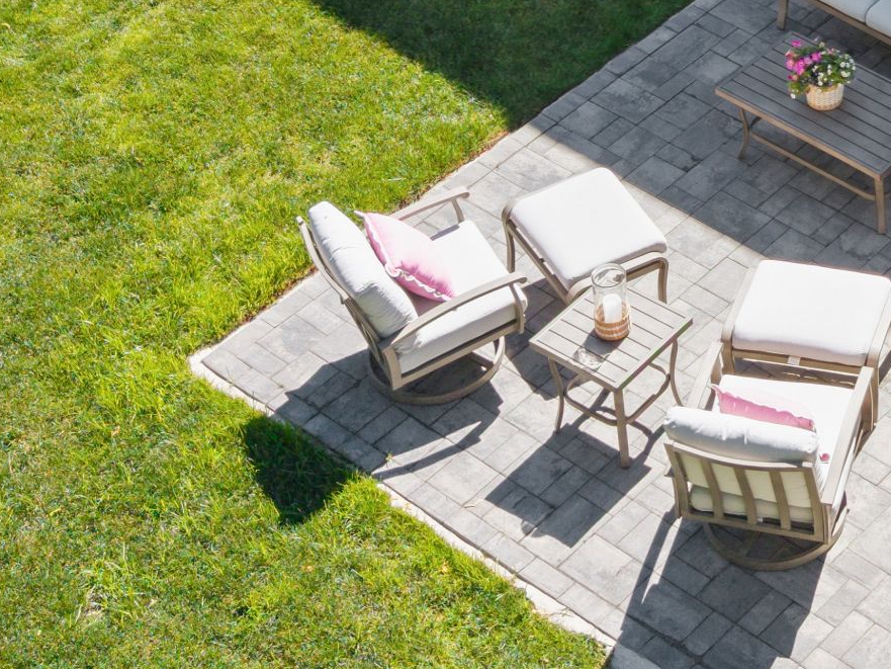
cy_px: -257
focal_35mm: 106
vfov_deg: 13.4
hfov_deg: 17.9
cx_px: 989
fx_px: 2729
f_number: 1.8
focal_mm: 8.7
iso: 200
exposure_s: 1/4000
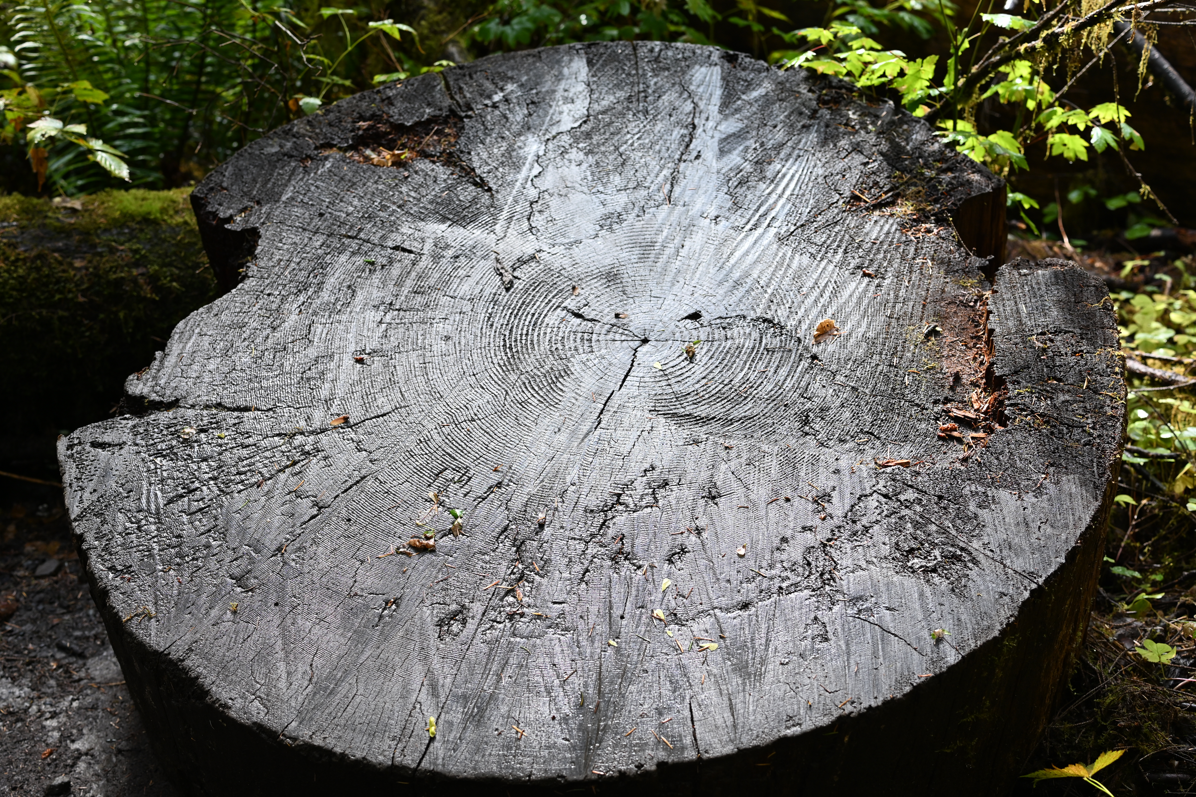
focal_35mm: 50
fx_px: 1661
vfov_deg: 27.0
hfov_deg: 39.6
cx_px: 598
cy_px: 398
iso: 400
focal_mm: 50
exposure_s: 1/250
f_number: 4
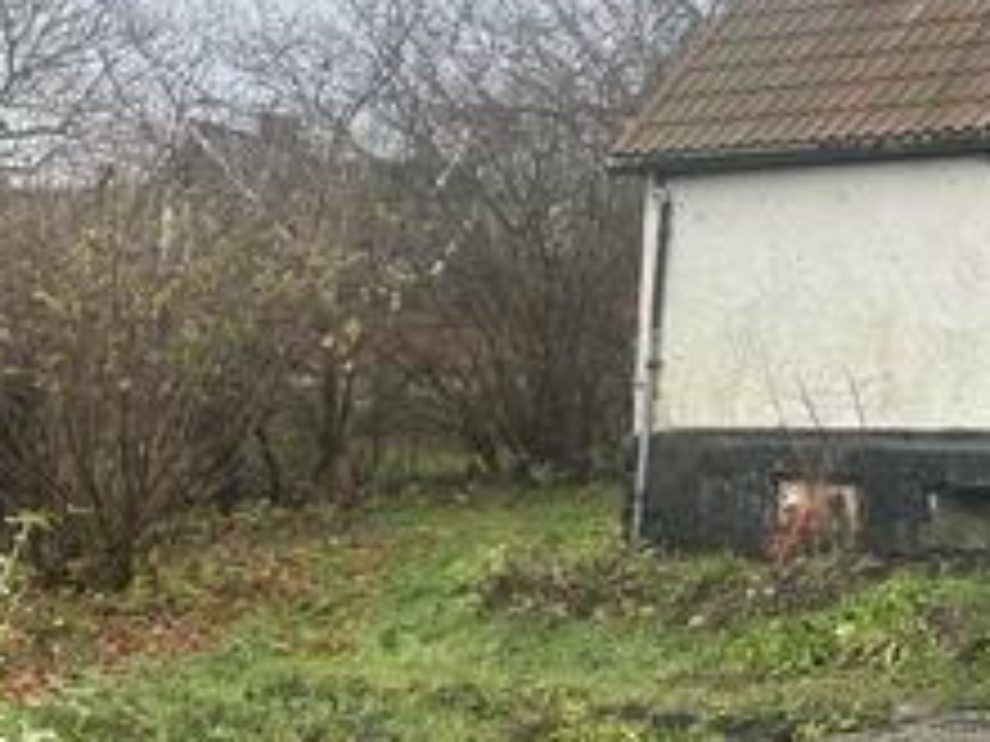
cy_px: 297
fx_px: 2031
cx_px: 1210
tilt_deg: +4.5
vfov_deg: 20.7
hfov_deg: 24.6
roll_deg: -1.0
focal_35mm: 71
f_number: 1.5
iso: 40
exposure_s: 1/121
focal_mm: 5.7
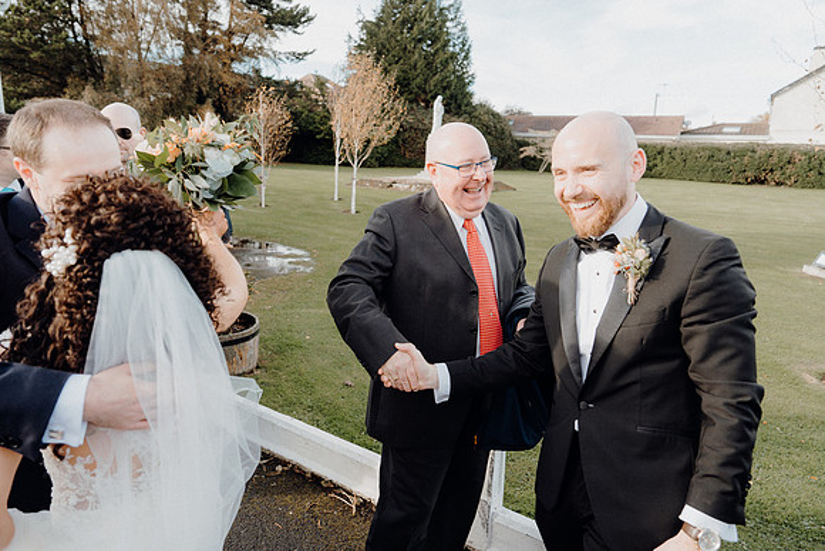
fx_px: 550
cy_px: 276
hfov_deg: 73.7
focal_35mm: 24
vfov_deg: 53.2
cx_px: 412
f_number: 3.5
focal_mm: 24
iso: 200
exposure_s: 1/400
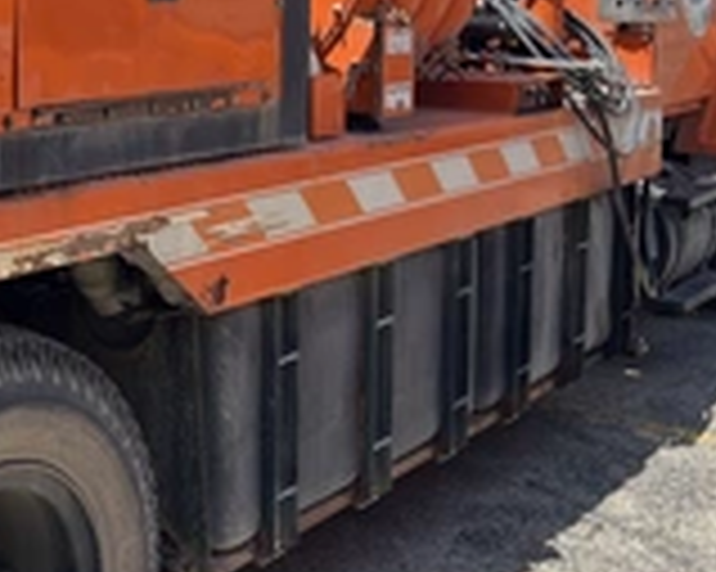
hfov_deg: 28.6
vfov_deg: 23.2
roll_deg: +1.6
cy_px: 54
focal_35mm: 64
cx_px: 86
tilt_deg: -3.9
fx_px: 1355
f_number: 1.6
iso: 50
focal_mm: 5.1
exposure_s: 1/1339
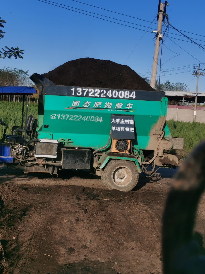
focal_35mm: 55
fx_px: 434
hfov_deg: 26.6
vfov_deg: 34.9
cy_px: 137
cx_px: 102
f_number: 1.8
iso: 50
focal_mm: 5.58
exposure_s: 1/5464
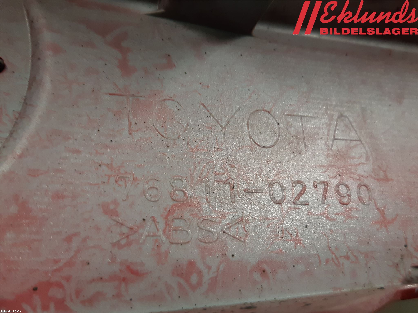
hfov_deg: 67.3
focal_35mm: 26
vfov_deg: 53.1
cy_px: 156
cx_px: 209
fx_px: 314
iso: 125
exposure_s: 1/50
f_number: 1.7
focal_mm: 3.93
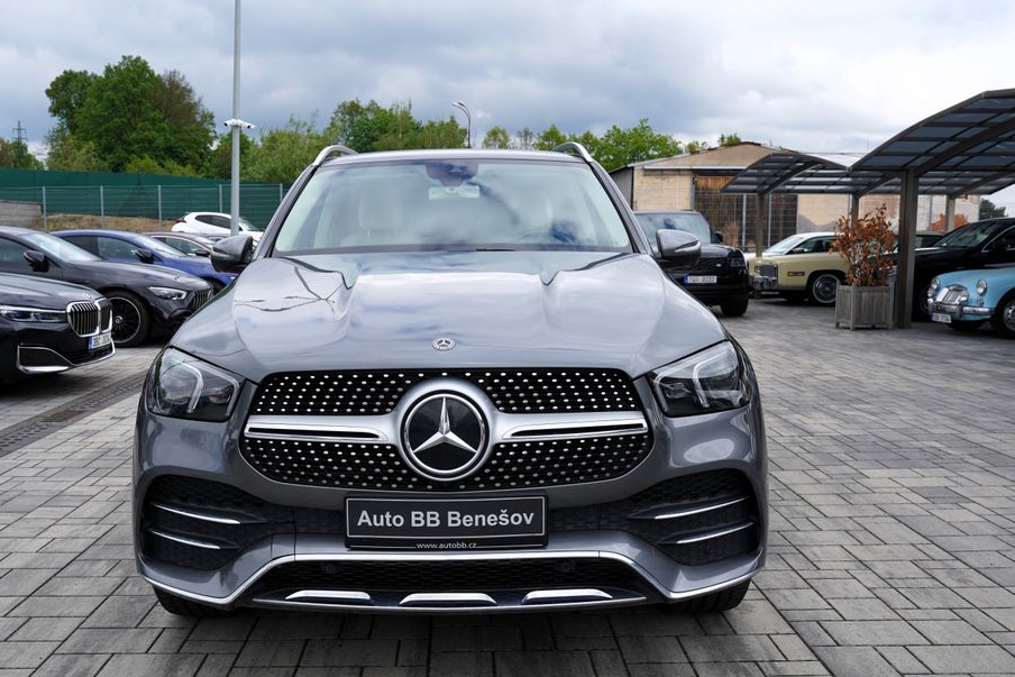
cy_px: 358
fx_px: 959
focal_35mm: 34
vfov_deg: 38.9
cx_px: 459
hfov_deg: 55.7
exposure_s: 1/200
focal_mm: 30
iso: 100
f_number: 8
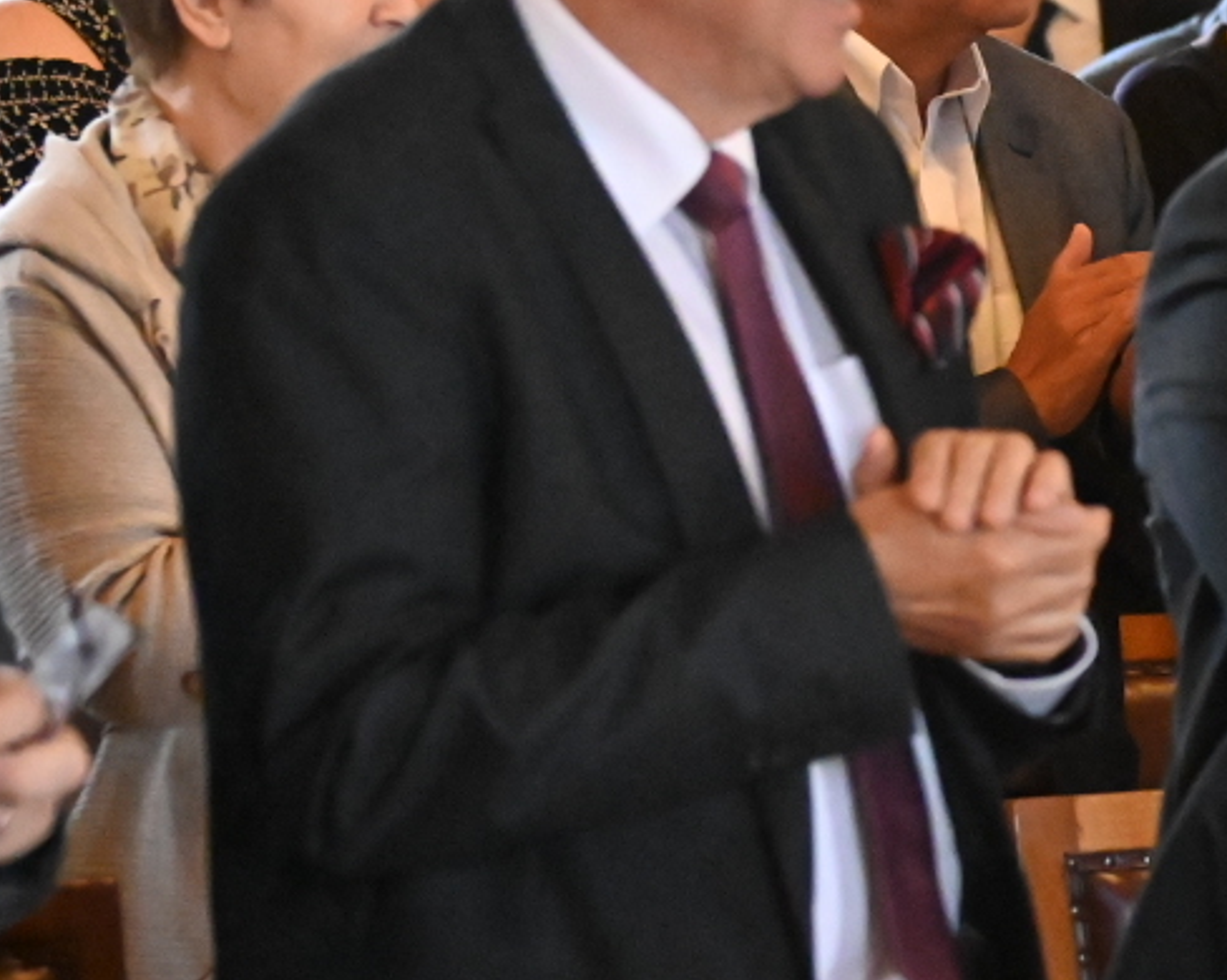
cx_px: 1883
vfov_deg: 5.8
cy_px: 533
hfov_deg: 7.2
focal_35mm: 265
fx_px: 9619
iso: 20000
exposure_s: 1/800
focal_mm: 85
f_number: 4.5
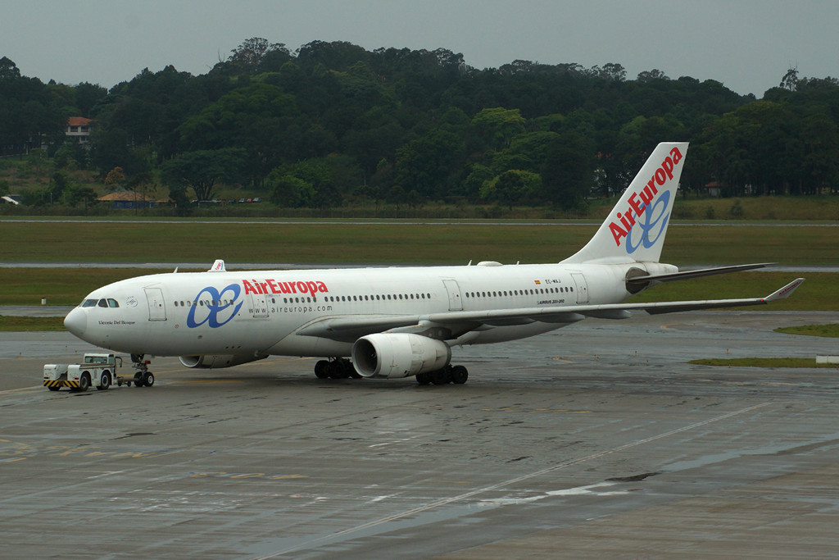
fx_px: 4720
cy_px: 280
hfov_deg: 10.2
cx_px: 420
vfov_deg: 6.8
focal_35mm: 202
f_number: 8
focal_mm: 135
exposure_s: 1/500
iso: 200
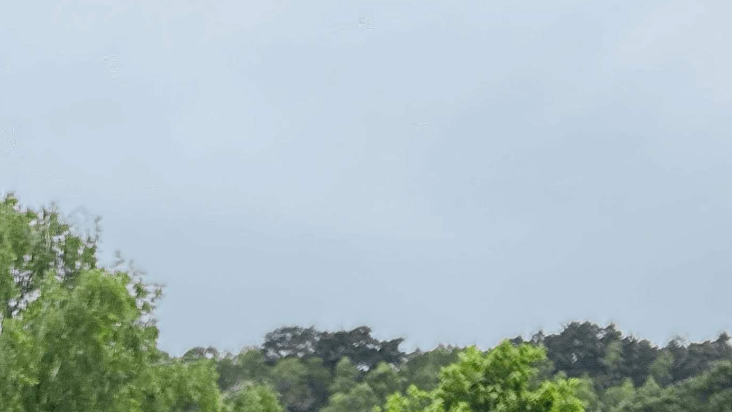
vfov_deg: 14.7
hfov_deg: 27.3
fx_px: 1417
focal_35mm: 73
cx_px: 2
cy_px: 720
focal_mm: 2.69
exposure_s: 1/338
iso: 25
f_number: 1.9
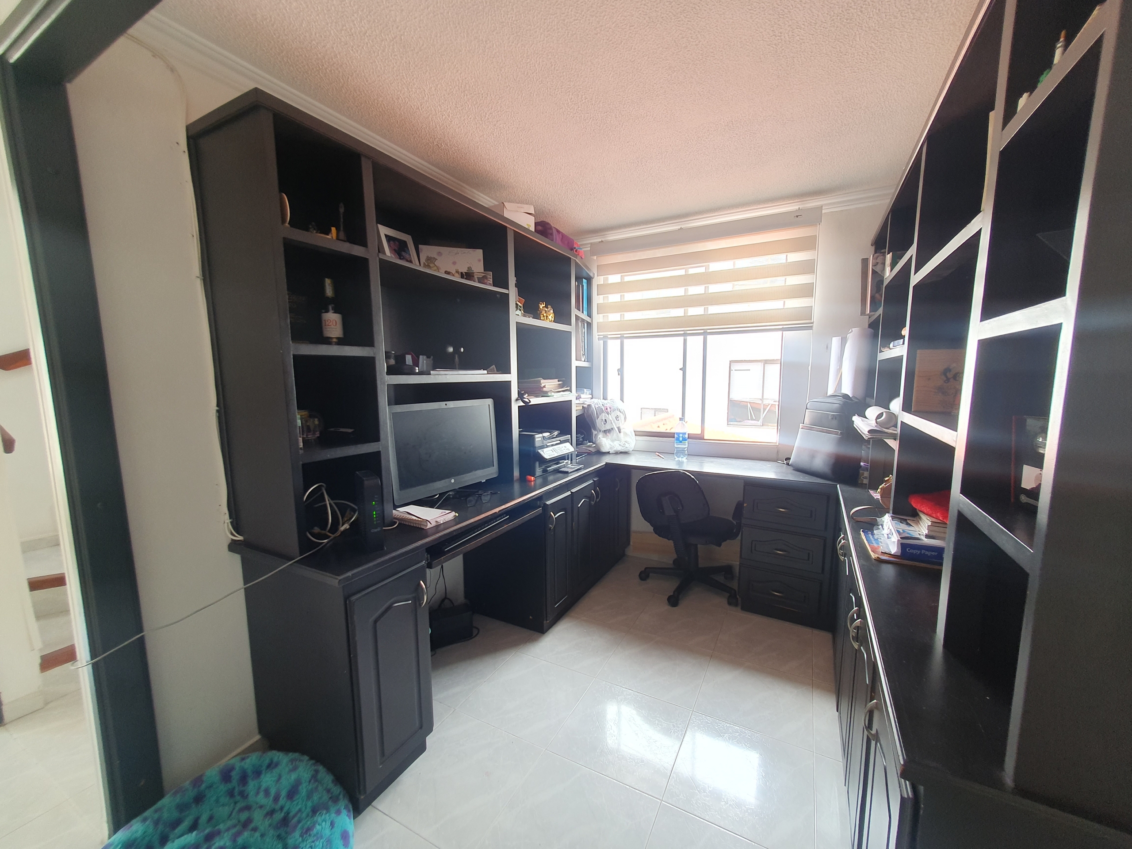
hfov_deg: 106.2
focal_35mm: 13
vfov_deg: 89.9
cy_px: 424
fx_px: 425
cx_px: 566
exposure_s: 1/50
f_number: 2.2
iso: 50
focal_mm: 1.8
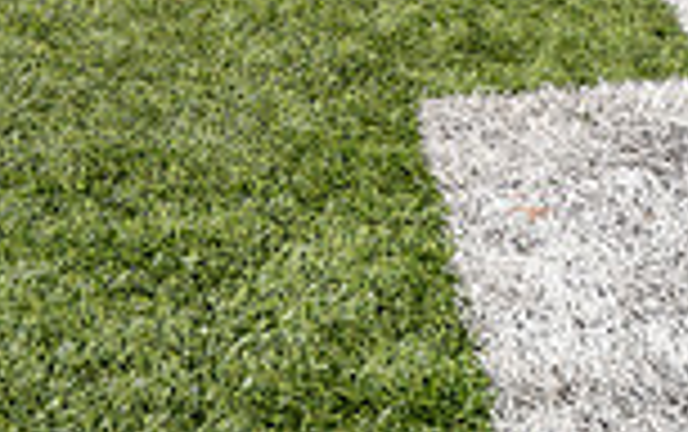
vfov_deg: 10.4
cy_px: -576
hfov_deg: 18.4
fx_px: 2084
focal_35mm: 111
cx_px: 634
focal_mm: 37
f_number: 5.6
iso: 800
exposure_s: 1/250
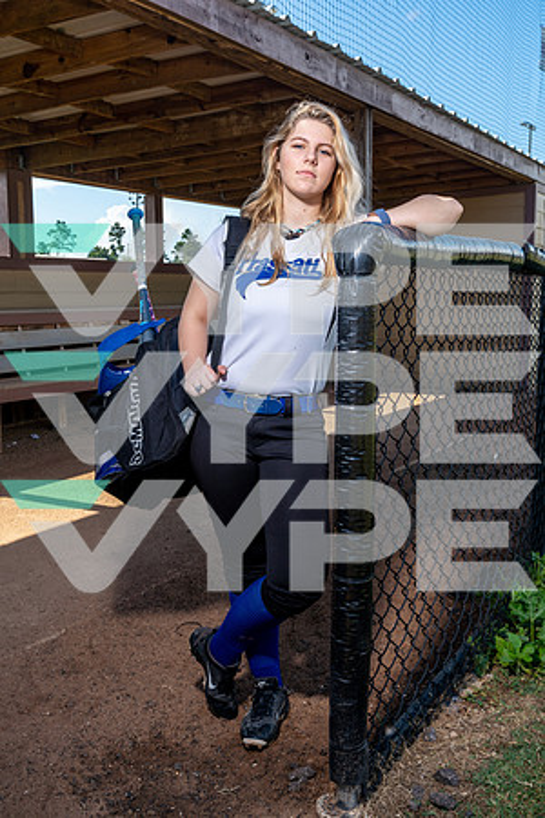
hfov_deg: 35.9
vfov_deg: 51.9
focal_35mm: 37
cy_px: 409
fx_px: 840
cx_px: 272
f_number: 11
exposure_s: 1/125
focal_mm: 37
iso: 100
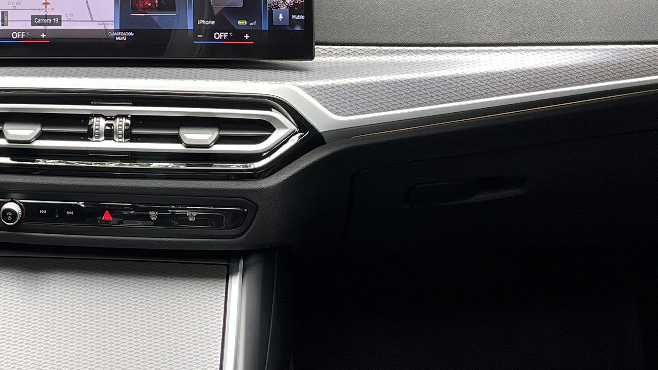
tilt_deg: -10.0
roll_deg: -0.4
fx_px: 1343
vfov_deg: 15.1
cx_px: 118
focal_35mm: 77
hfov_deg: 26.9
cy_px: -78
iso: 64
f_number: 1.6
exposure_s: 1/83
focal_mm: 5.1
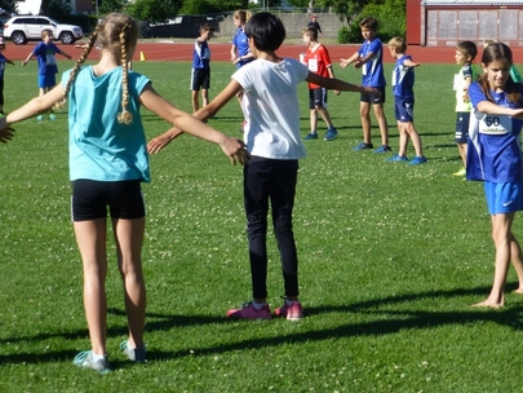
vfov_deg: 16.8
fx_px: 1330
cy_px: 151
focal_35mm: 88
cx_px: 324
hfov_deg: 22.2
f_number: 4.9
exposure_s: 1/500
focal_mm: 11.7
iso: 100
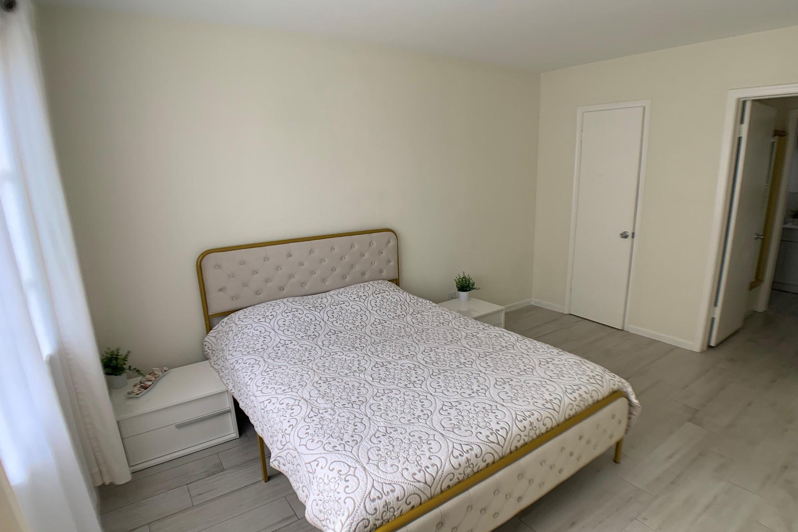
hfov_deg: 65.5
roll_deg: +1.6
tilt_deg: -15.4
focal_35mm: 28
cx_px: 409
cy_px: 289
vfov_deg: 46.4
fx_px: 621
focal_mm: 4.25
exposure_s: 1/121
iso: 80
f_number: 1.8
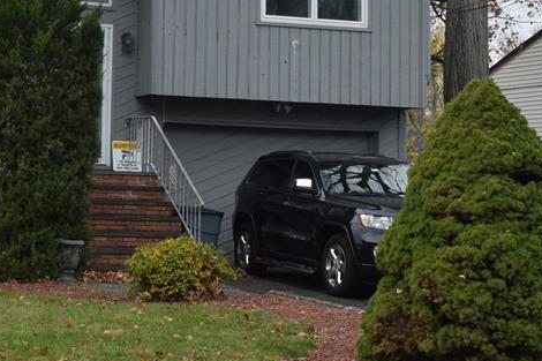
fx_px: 1279
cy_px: 70
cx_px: 12
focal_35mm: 85
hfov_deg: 23.0
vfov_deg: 15.9
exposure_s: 1/320
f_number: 9
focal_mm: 26
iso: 640
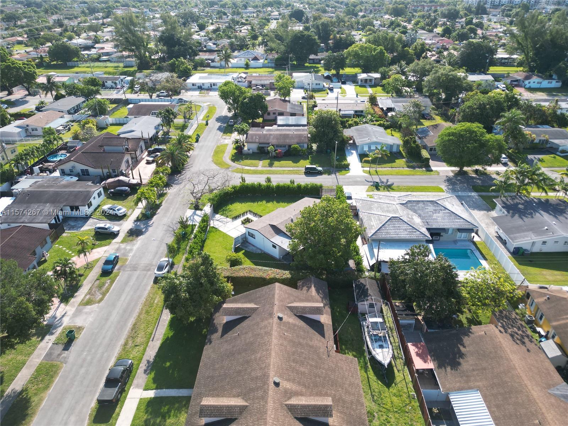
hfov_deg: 71.6
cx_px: 284
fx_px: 394
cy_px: 213
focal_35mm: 24
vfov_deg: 56.8
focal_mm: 6.72
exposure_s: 1/1250
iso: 140
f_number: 1.7
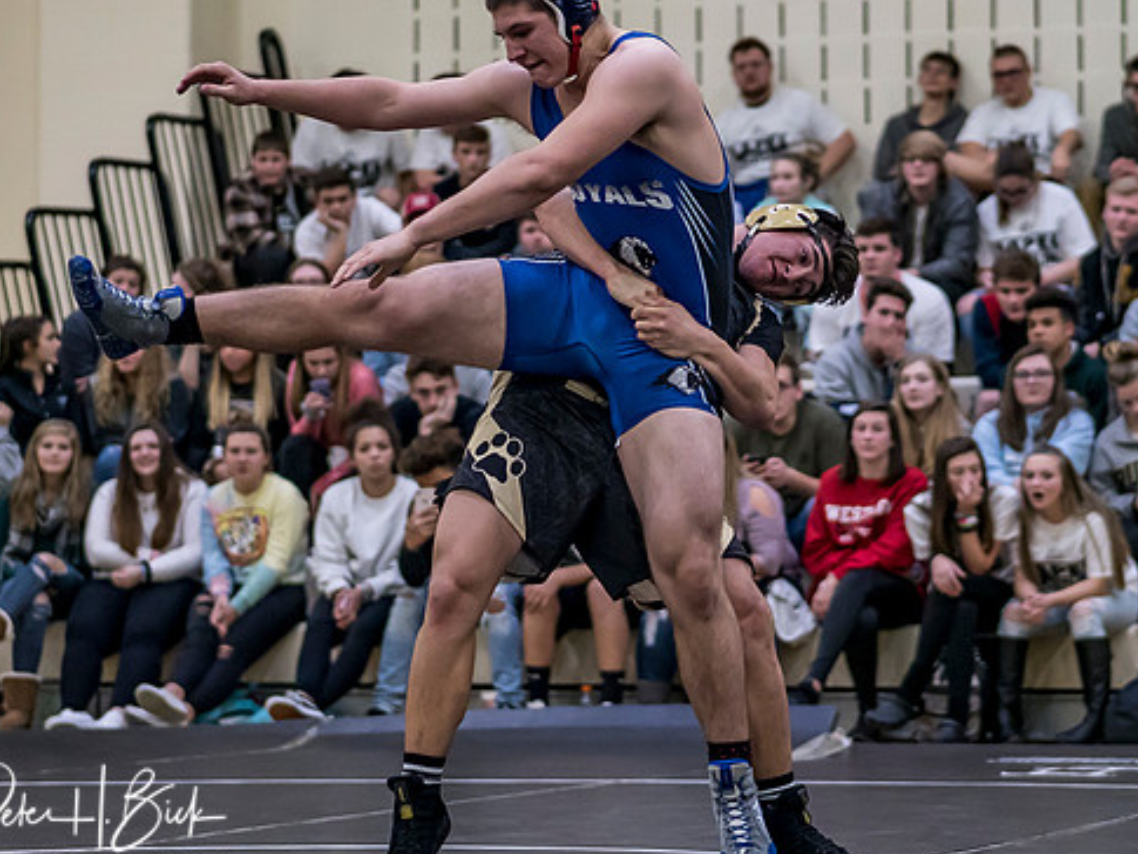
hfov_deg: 13.5
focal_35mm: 146
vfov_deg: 10.2
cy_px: 413
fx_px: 4801
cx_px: 679
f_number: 1.2
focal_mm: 45
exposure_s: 1/1600
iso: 1250
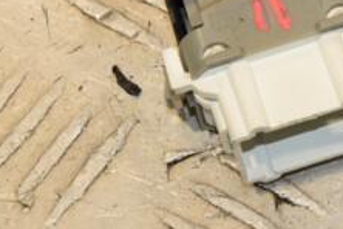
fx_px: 3477
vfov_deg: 3.8
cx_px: 383
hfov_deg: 5.6
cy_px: 20
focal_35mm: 365
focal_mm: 90
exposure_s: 1/200
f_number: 9
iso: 800
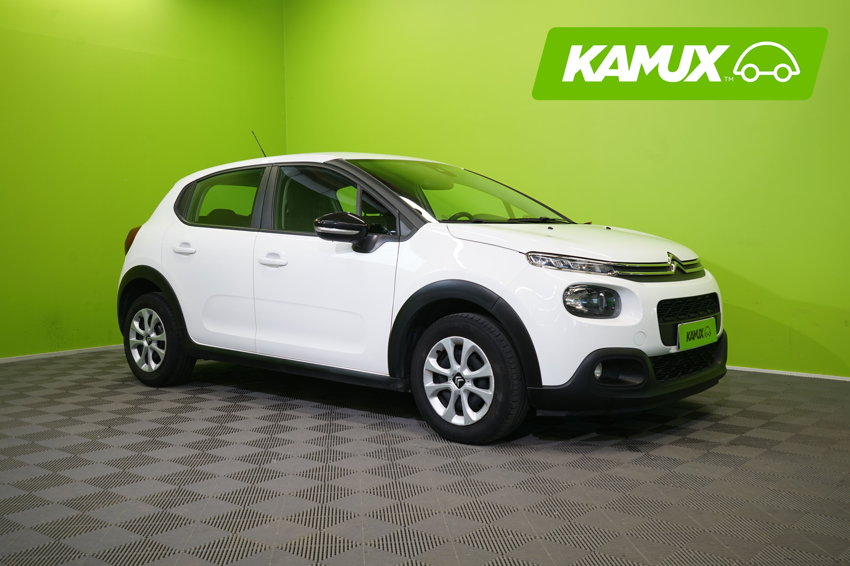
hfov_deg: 53.1
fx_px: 850
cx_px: 425
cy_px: 283
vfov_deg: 36.9
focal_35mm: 36
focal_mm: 36
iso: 400
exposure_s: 1/30
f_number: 6.3
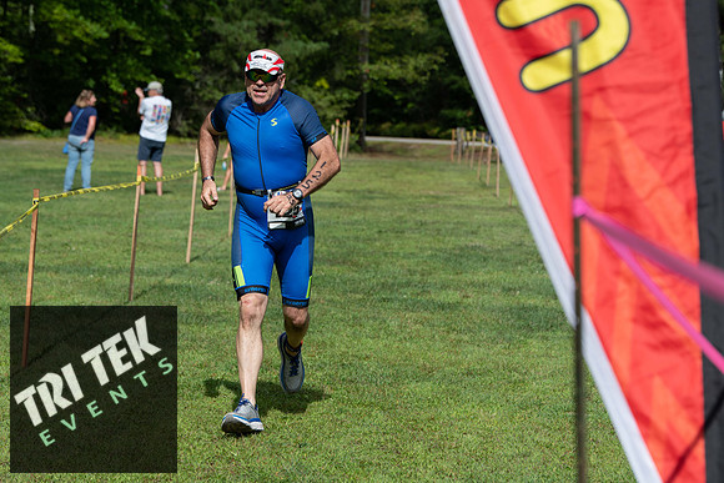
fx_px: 2454
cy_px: 242
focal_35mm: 122
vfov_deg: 11.2
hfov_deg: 16.8
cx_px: 362
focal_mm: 122
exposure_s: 1/1250
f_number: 6.3
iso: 200
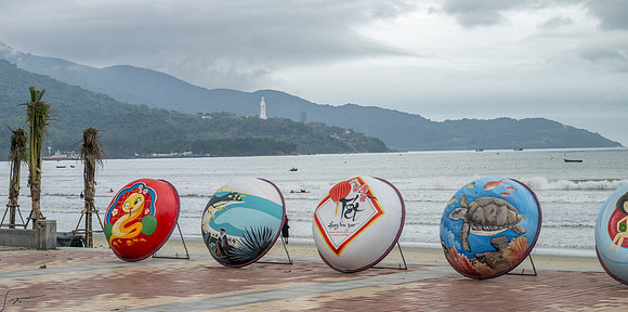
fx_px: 1280
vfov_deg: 13.9
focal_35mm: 79
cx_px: 302
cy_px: 137
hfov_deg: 27.6
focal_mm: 70
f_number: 8
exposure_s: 1/1000
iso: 450
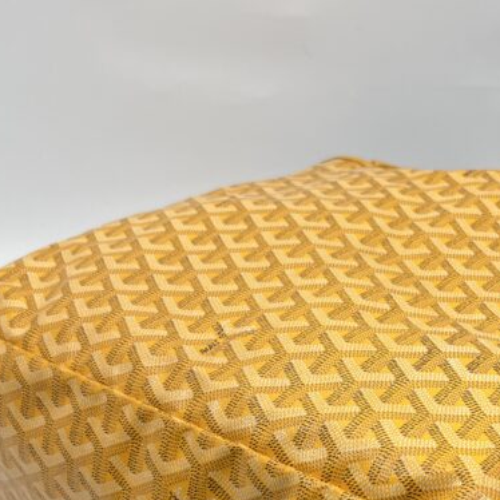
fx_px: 1030
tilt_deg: -33.6
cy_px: 426
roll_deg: +2.4
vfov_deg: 26.6
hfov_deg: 26.7
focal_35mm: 63
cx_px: 412
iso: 50
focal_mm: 5.7
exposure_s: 1/160
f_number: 1.5
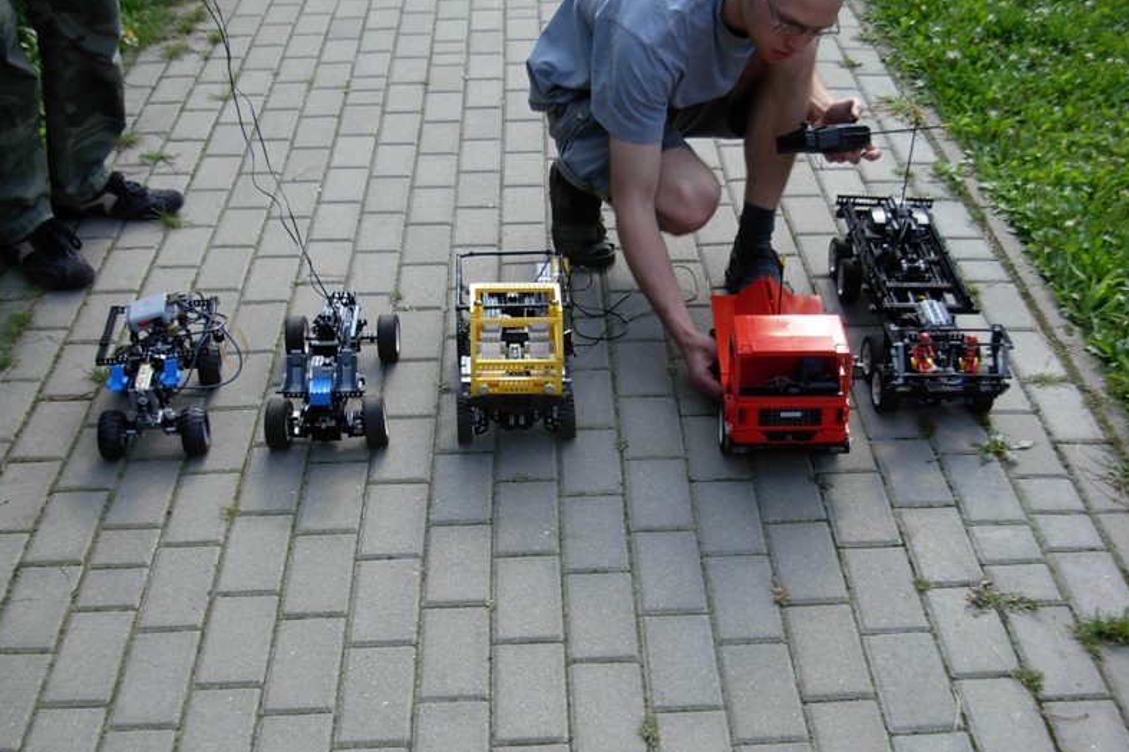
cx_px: 562
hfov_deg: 36.3
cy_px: 363
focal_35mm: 55
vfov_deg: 24.6
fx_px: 1724
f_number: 3.2
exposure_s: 1/242
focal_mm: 8.5
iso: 79
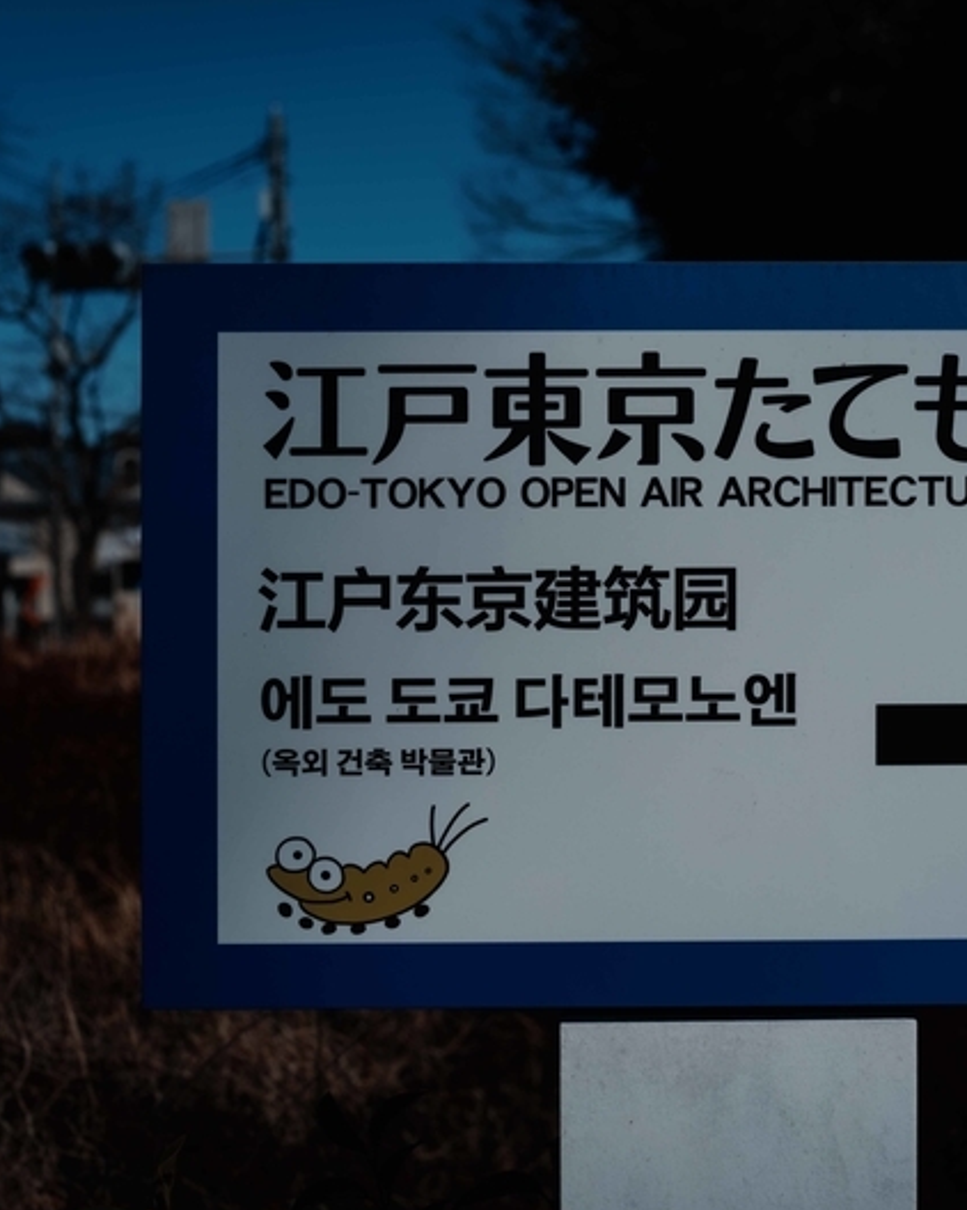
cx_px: 598
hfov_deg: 23.8
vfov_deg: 29.6
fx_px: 2291
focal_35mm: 64
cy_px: 604
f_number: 5.6
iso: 100
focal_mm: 45
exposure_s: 1/2500
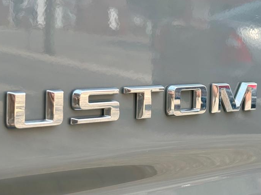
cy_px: 89
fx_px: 678
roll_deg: -0.2
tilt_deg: -2.5
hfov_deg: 21.7
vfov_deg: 16.4
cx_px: 88
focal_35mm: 90
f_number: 1.78
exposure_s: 1/1608
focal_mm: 6.76
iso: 100
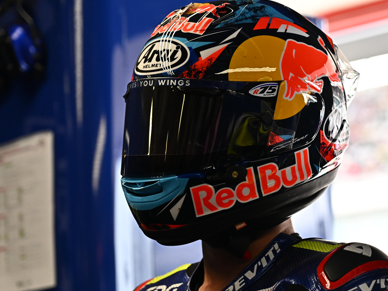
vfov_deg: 9.6
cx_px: 246
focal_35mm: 154
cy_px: 176
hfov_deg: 12.8
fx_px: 1726
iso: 1400
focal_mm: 100
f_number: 4
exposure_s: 1/800
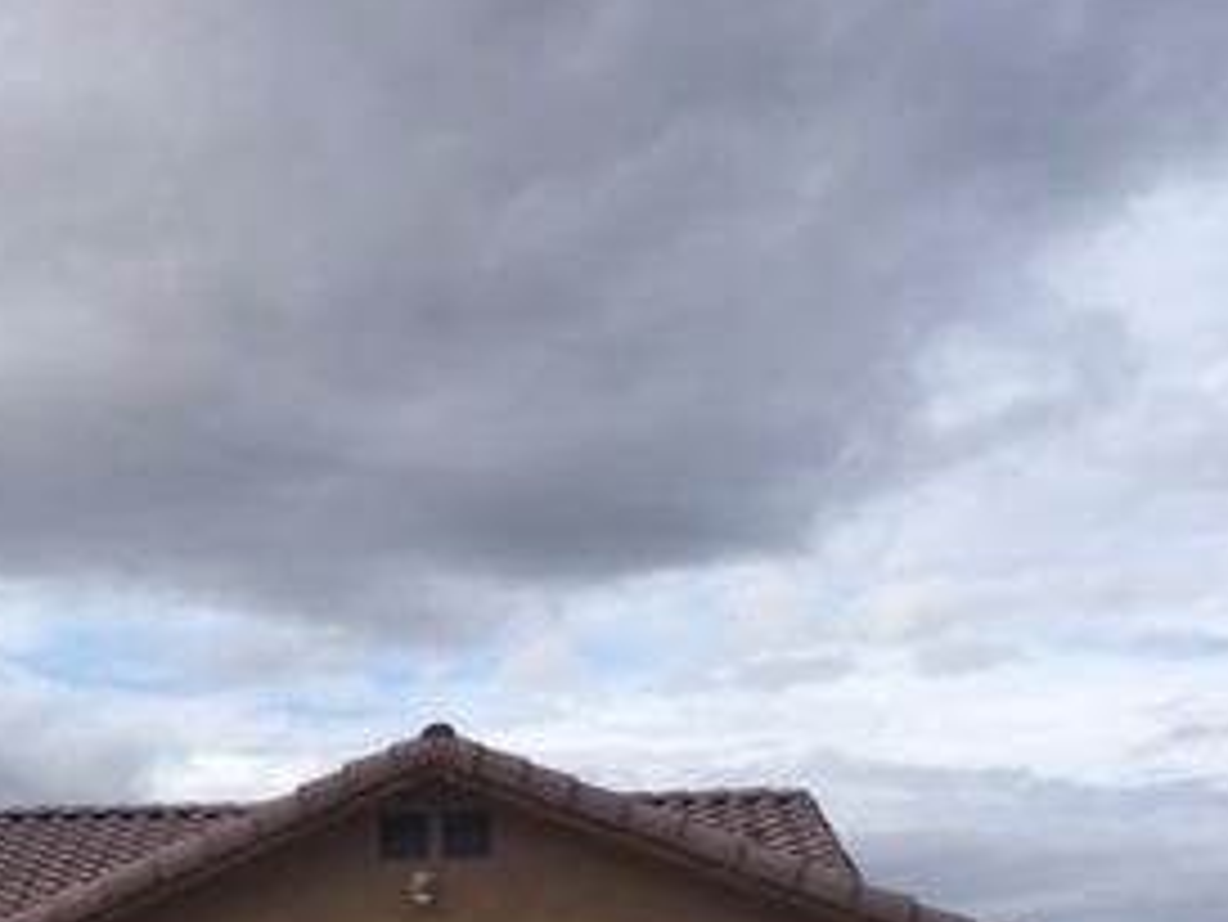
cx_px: -31
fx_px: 2413
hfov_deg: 26.8
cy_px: 1052
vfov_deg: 20.5
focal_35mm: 68
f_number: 2.2
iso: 25
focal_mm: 4.15
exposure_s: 1/1241
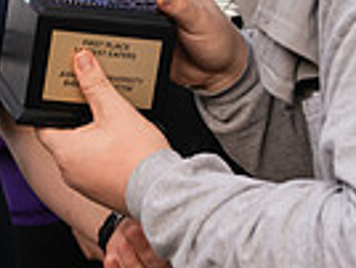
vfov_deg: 11.0
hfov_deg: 14.6
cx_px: 32
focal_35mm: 133
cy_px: -25
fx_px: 1370
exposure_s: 1/320
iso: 1000
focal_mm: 32
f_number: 3.5
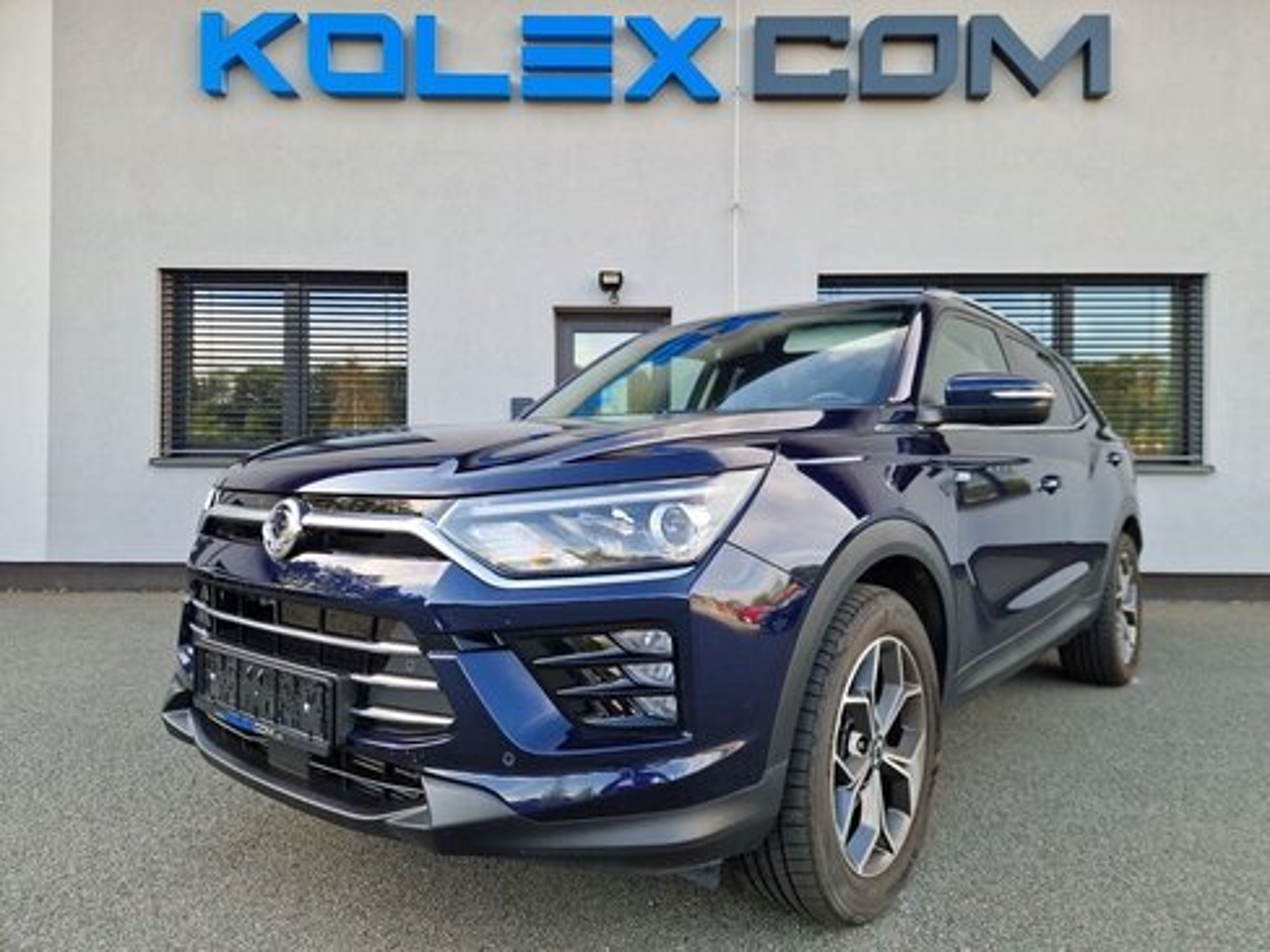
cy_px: 476
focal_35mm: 23
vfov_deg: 58.9
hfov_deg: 73.9
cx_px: 635
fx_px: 844
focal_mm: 5.4
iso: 50
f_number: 1.8
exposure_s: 1/1133
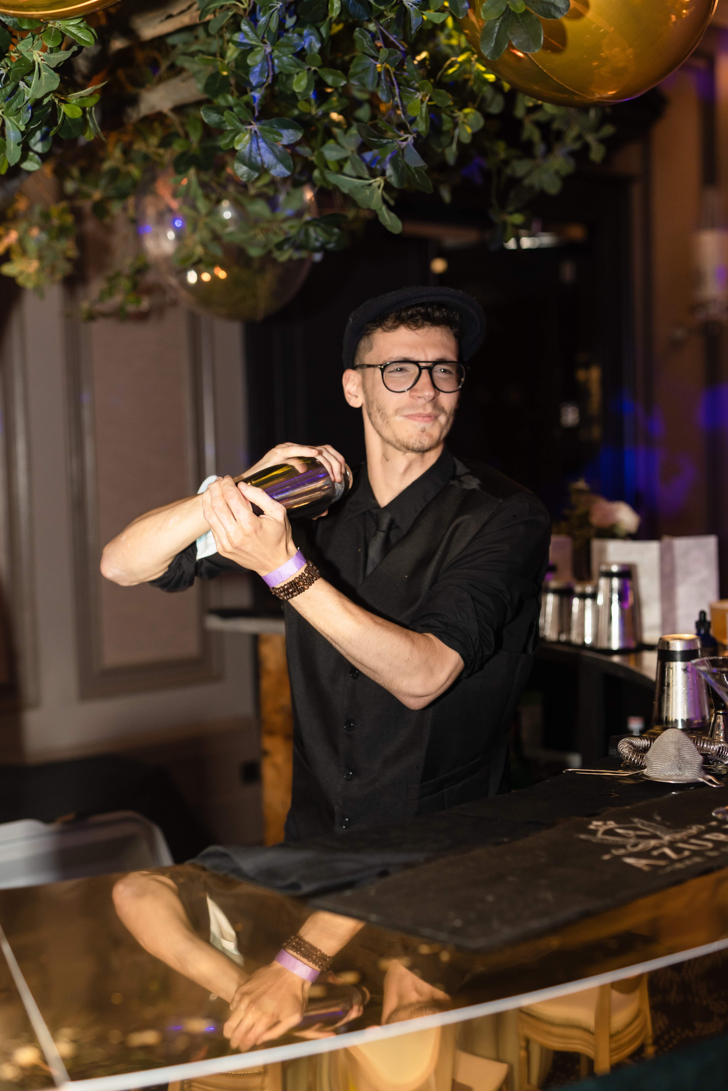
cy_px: 546
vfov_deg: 39.6
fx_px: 1517
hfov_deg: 27.0
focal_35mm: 50
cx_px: 364
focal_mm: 50
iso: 800
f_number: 2.2
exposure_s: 1/125
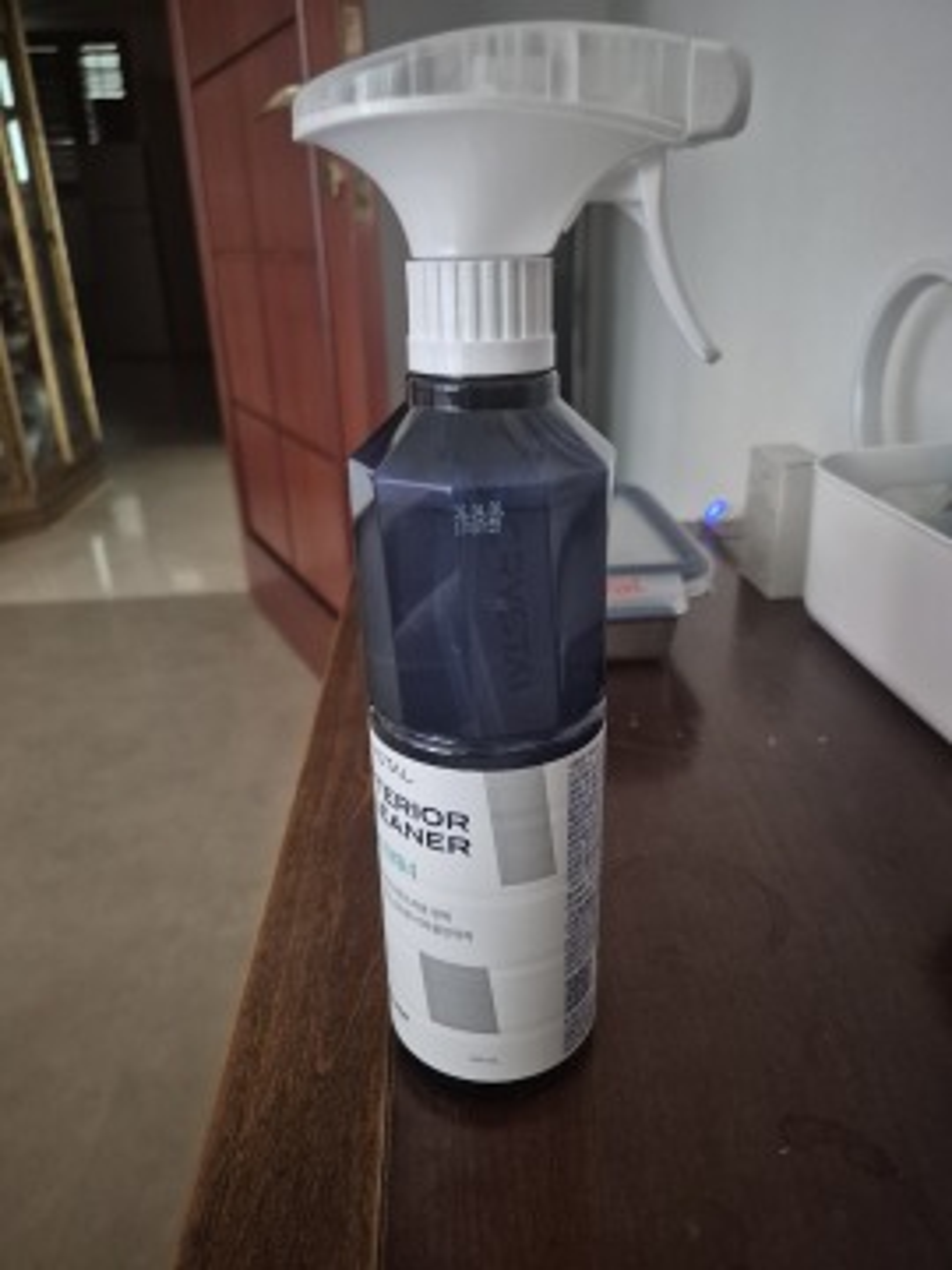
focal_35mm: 23
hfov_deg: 58.9
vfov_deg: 73.9
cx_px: 476
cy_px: 635
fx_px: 843
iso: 1250
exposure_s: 1/30
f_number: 1.8
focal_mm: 5.4
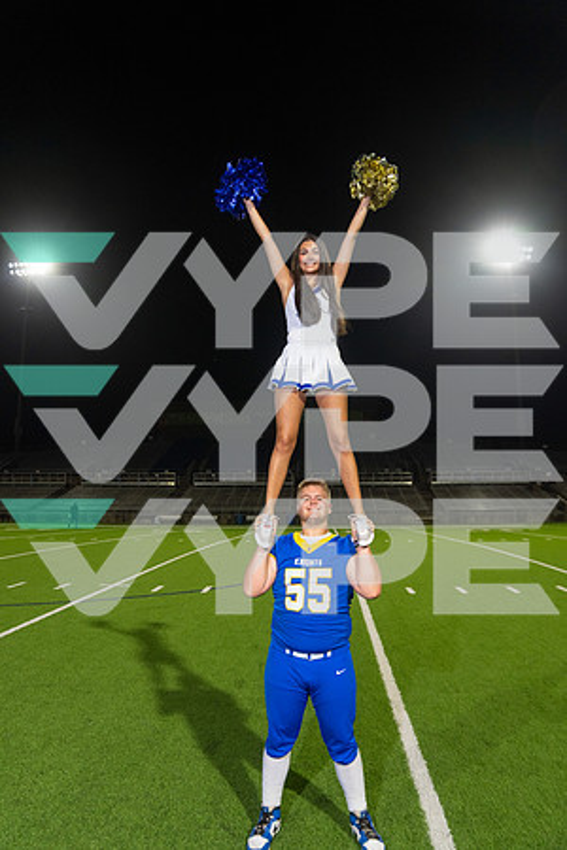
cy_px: 425
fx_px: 567
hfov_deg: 53.1
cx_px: 284
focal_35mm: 24
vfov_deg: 73.7
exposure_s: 1/200
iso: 1000
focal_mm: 24
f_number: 4
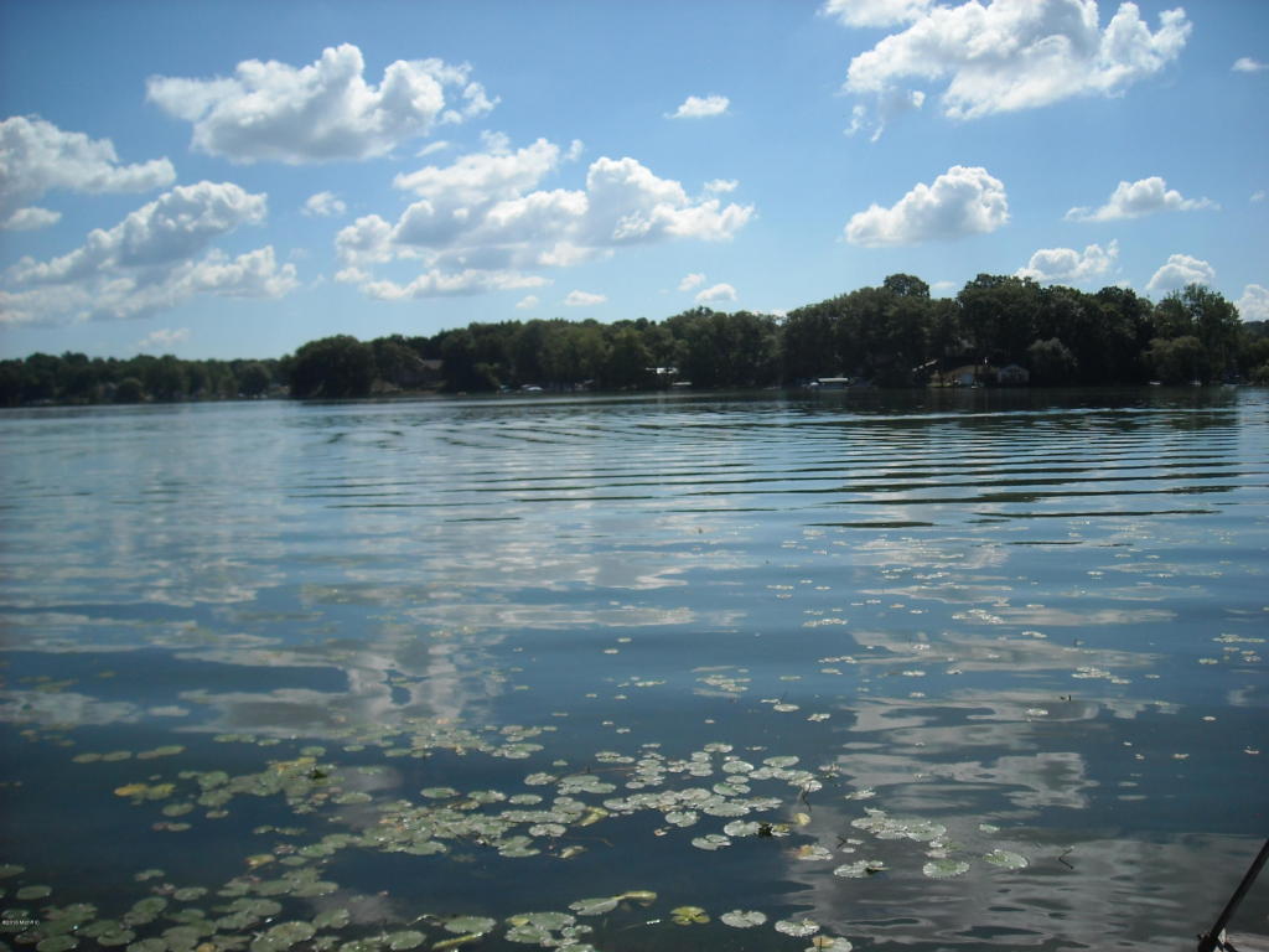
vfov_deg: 40.7
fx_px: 1283
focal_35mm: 35
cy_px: 476
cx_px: 634
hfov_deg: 52.6
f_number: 5.6
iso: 64
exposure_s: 1/707
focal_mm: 5.7
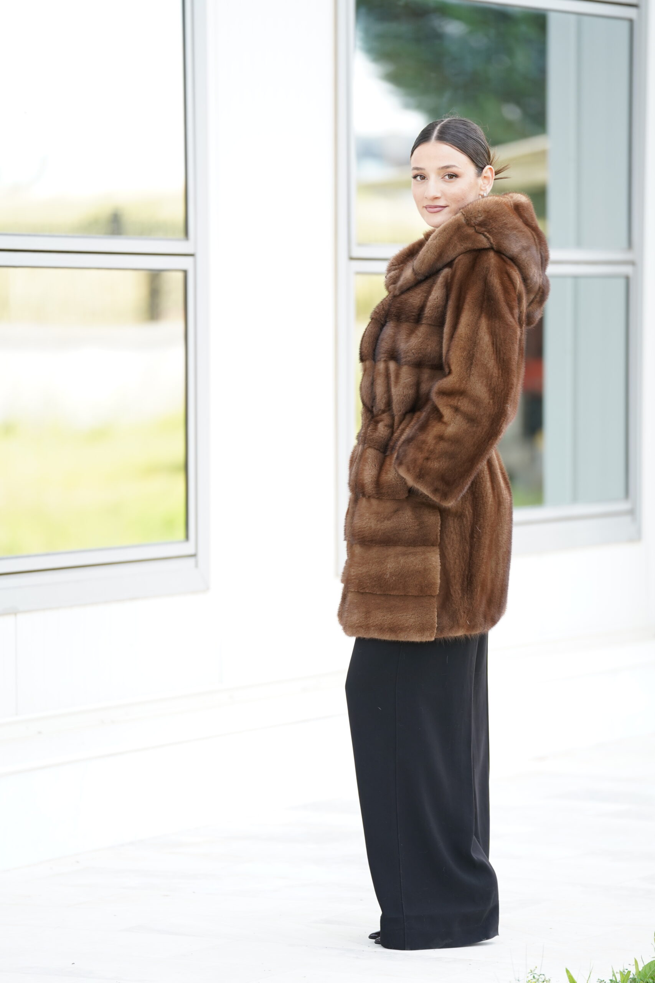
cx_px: 328
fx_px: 4557
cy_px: 492
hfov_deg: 8.2
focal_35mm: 167
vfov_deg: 12.3
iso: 250
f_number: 2.8
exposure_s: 1/250
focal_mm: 167
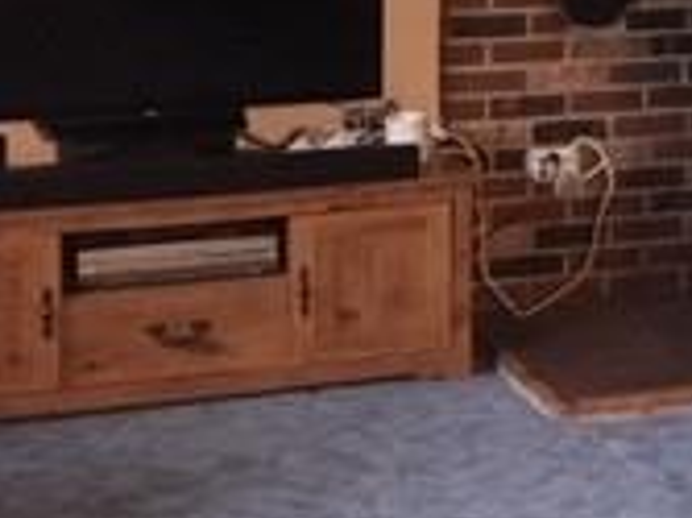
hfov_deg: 17.4
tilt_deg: -5.4
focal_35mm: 111
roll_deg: +0.0
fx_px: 2217
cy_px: -50
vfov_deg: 13.1
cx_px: 659
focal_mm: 4.15
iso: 800
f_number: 2.2
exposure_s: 1/15
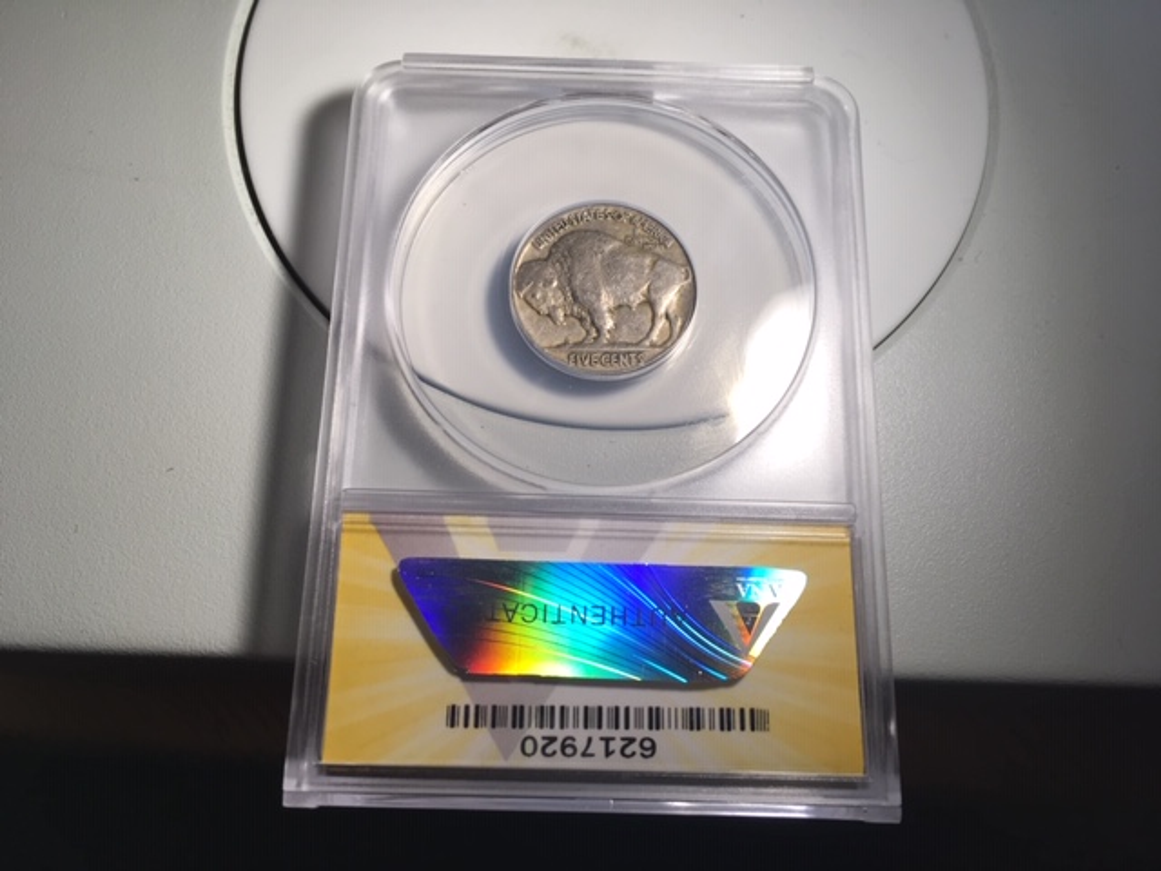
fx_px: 973
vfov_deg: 48.2
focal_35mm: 29
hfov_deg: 61.7
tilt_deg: -72.2
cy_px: 436
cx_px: 580
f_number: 2.2
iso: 32
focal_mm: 4.15
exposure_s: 1/120
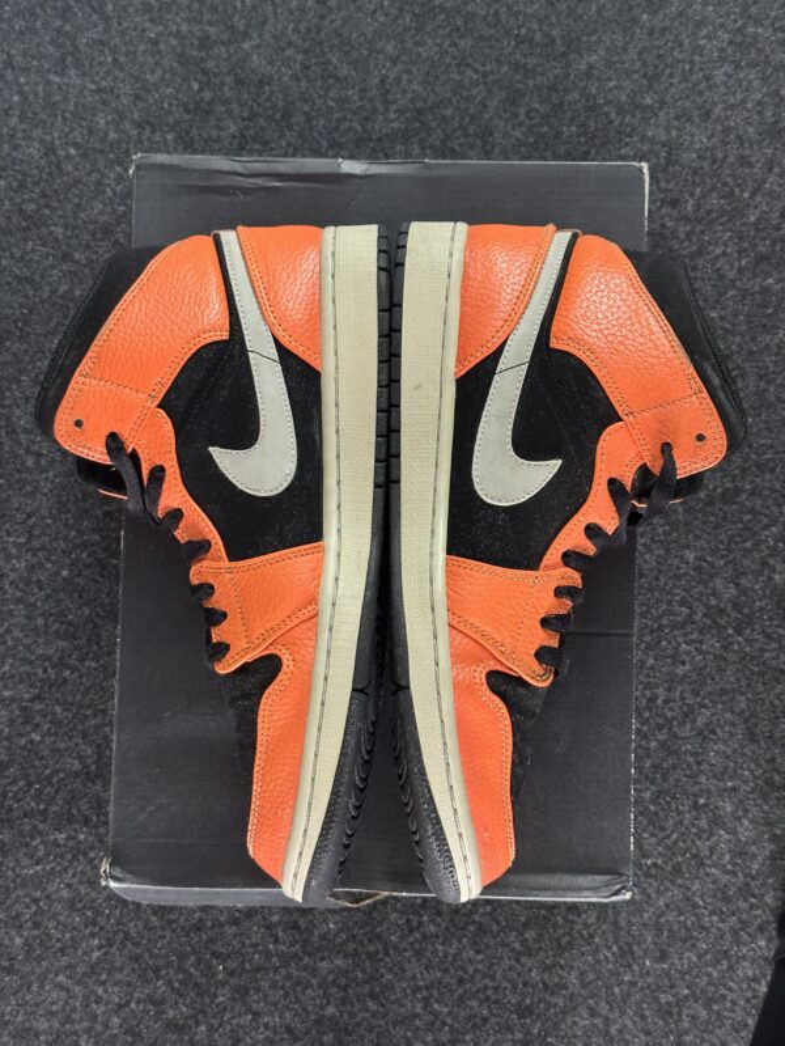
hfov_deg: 30.3
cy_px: 523
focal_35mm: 48
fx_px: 1450
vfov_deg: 39.6
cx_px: 392
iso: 250
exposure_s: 1/46
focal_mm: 6.86
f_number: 1.78
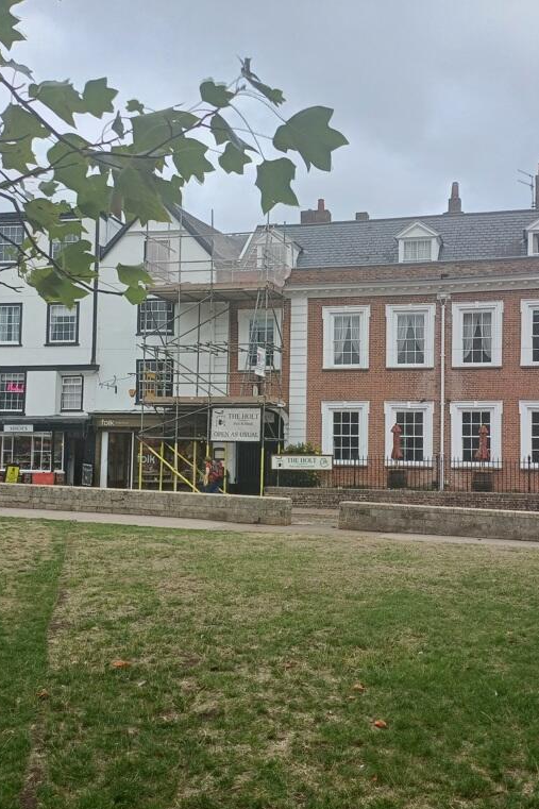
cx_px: 325
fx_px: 786
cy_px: 407
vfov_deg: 54.4
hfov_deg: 37.7
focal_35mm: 35
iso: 50
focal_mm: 4.65
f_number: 1.8
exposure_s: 1/694
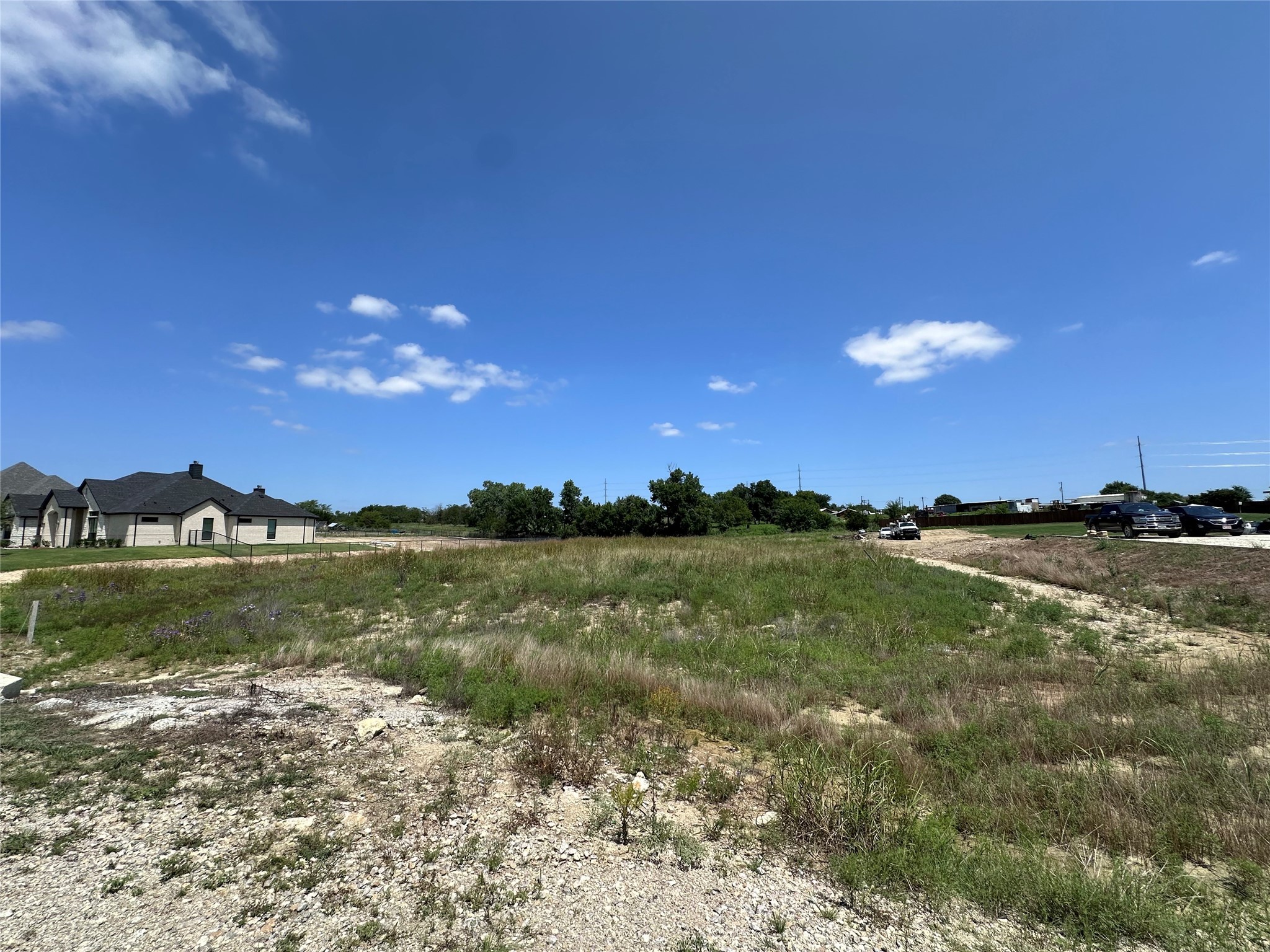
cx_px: 635
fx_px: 514
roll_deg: +0.3
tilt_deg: +6.5
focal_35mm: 14
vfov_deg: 85.7
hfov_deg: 102.1
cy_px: 476
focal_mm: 2.22
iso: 50
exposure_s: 1/2451
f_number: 2.2
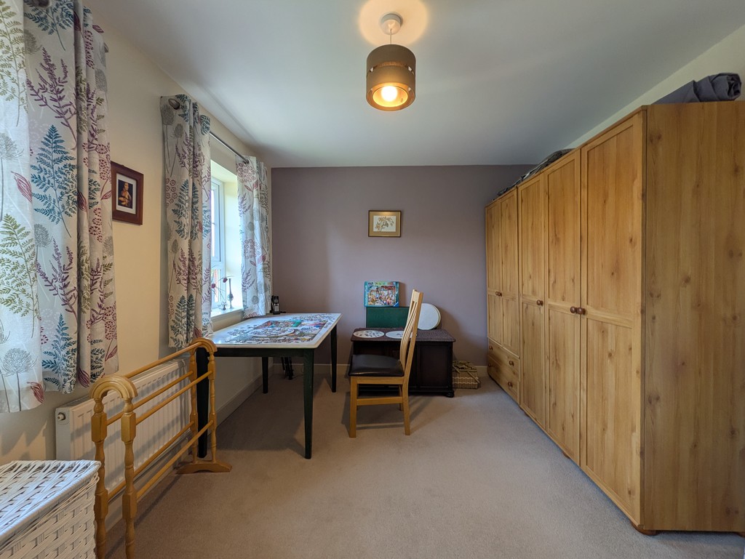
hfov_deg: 102.0
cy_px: 280
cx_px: 372
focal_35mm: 14
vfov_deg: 85.7
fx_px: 301
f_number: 2.2
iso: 67
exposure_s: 1/100
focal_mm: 1.83
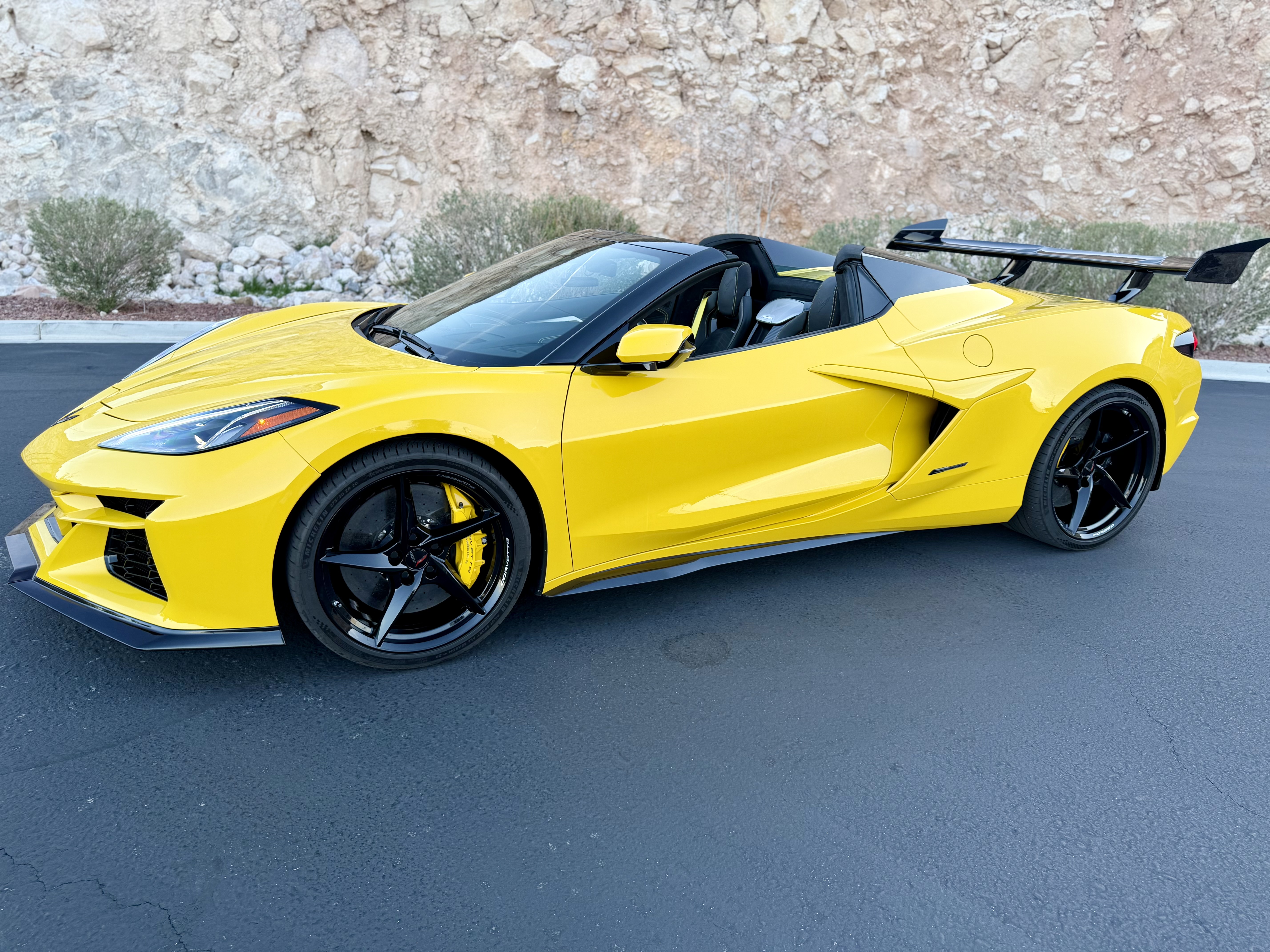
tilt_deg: -17.0
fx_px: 881
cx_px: 635
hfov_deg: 71.6
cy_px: 476
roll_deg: -3.2
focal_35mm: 24
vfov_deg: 56.8
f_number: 1.78
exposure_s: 1/128
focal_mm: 6.76
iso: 50
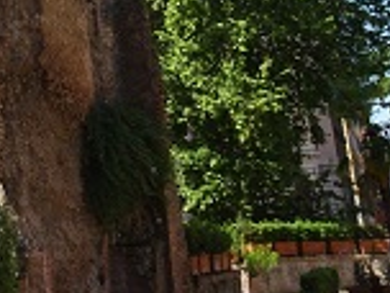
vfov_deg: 16.4
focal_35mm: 86
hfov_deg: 21.2
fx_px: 969
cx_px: -74
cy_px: -71
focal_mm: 4.92
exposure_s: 1/400
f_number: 3.5
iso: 80
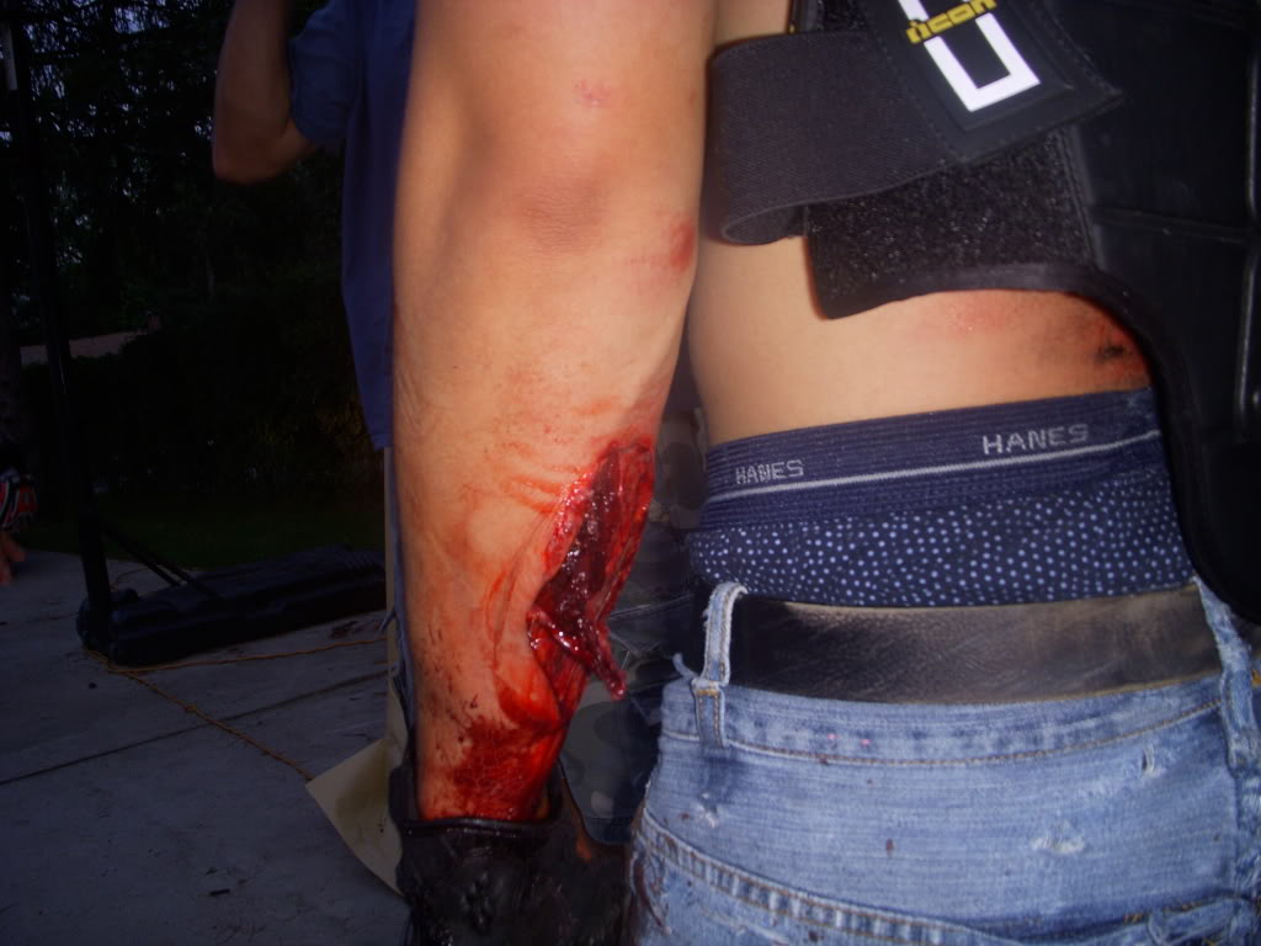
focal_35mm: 38
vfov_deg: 37.7
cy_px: 473
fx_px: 1384
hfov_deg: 49.0
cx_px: 630
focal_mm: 6.3
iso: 100
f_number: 3.3
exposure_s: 1/30
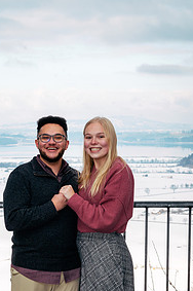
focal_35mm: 127
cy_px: 229
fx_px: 1024
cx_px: 64
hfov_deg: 10.8
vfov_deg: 16.0
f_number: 13
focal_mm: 80
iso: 250
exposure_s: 1/200
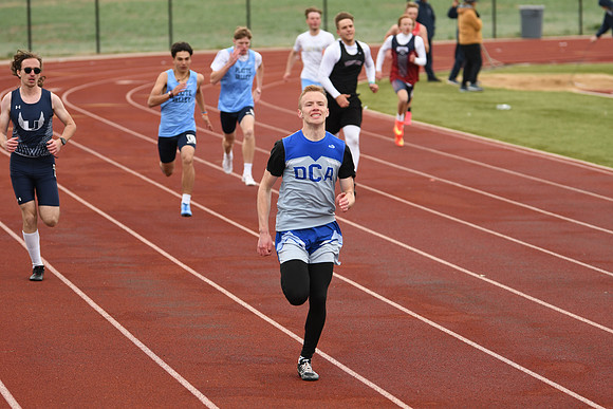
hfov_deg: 10.5
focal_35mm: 195
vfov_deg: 7.0
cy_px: 204
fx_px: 3321
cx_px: 306
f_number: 2.8
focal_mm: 130
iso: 320
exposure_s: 1/1600
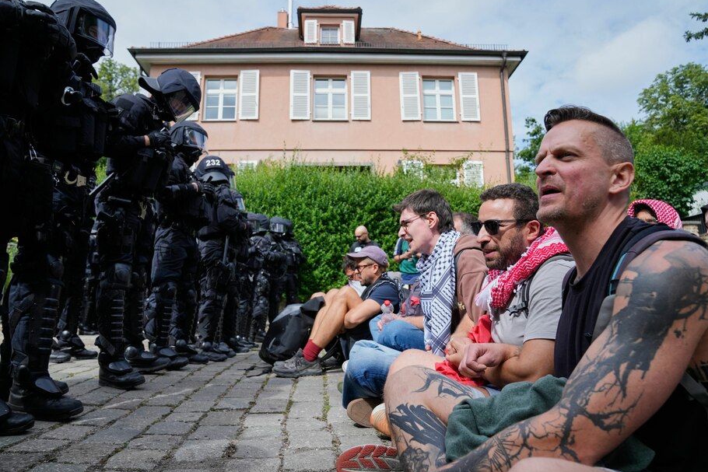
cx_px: 344
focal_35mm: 25
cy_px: 229
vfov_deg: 51.3
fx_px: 492
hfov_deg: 71.5
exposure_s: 1/1600
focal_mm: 24
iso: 500
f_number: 5
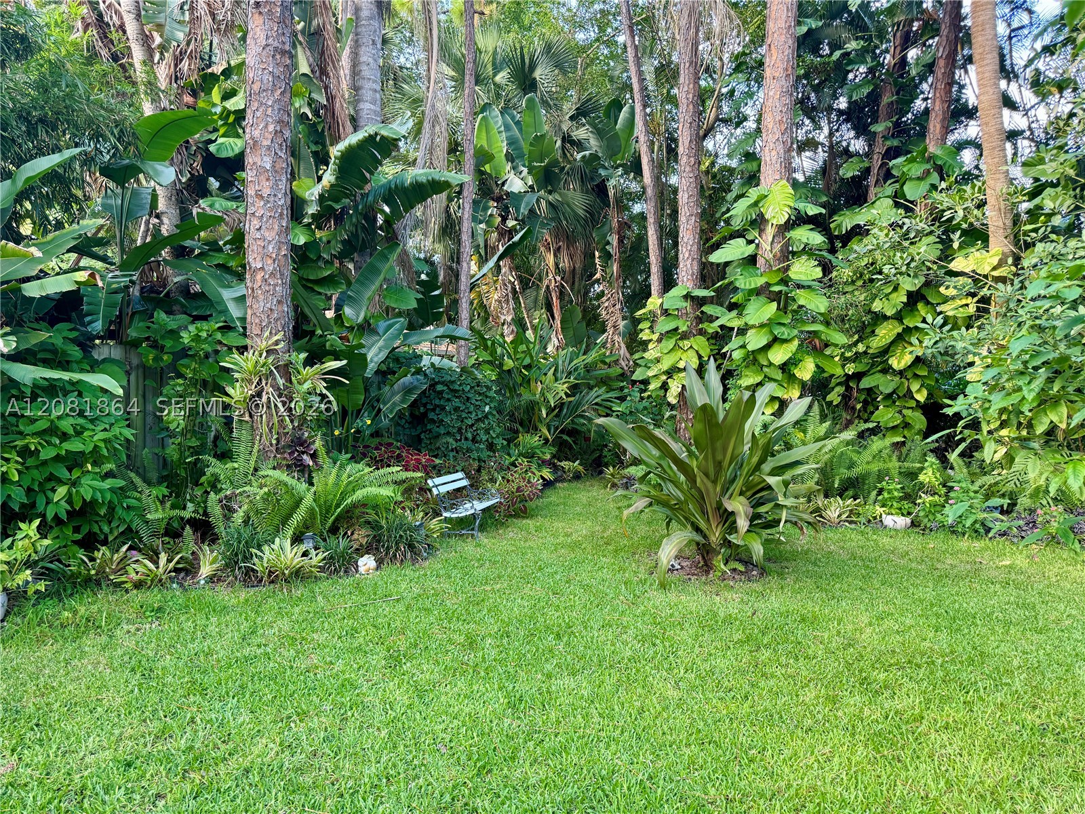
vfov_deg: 56.8
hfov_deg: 71.6
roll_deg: -0.6
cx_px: 542
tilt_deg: -2.2
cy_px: 407
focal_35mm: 24
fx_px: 752
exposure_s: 1/114
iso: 200
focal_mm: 6.76
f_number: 1.78
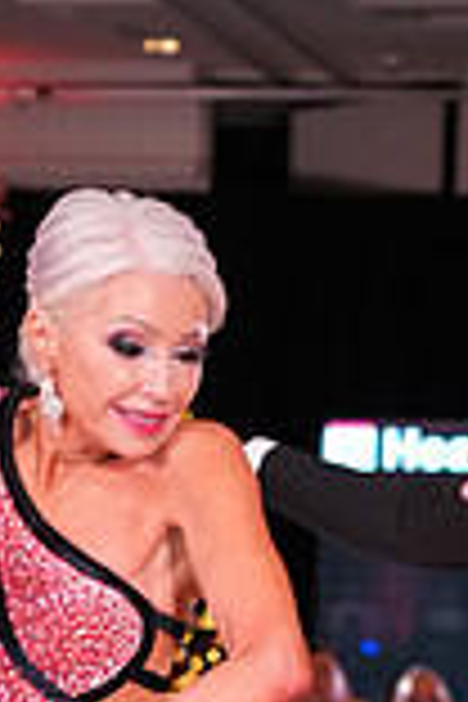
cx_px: 403
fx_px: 5089
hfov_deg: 5.3
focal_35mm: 261
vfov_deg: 7.8
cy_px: 932
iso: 2000
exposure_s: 1/200
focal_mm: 70
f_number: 4.5
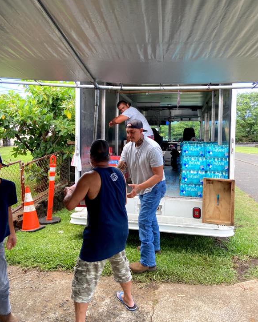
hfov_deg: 51.5
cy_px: 154
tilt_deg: -7.4
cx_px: 132
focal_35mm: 28
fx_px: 267
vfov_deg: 62.2
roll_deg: +1.4
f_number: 1.8
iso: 32
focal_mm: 4.25
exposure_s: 1/249
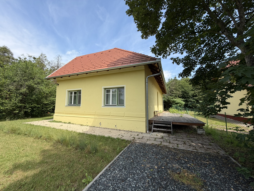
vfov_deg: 85.7
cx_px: 127
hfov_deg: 102.1
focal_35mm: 14
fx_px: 103
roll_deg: +0.0
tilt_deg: +5.4
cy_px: 96
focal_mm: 2.22
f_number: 2.2
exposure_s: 1/770
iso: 32
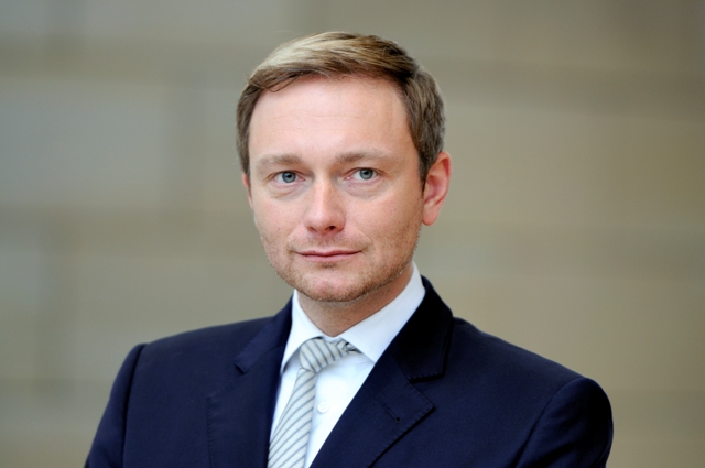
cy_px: 234
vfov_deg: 4.6
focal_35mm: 300
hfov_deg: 6.9
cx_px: 352
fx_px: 5867
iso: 200
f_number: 2.8
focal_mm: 200
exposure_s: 1/80
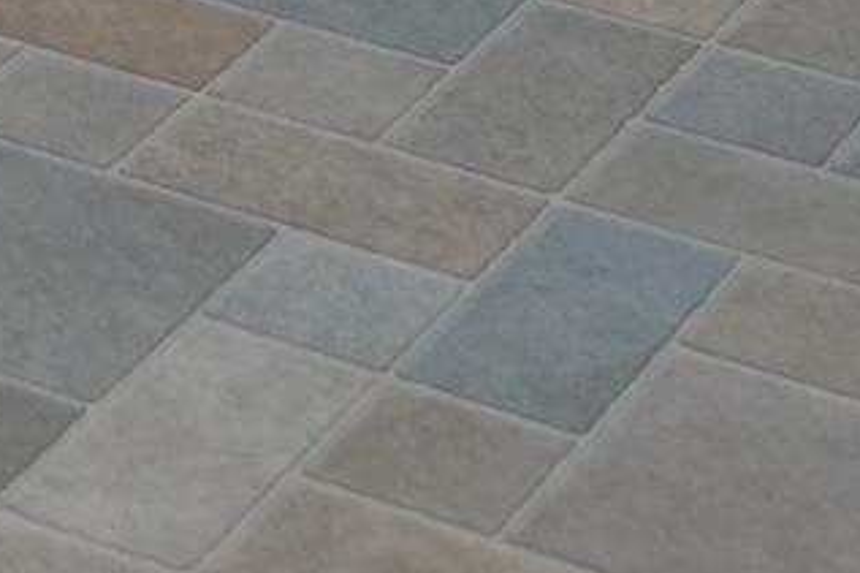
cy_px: -1078
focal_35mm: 213
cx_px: -735
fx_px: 5085
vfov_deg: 6.0
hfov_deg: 9.2
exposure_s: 1/100
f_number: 3.8
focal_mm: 22
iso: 320
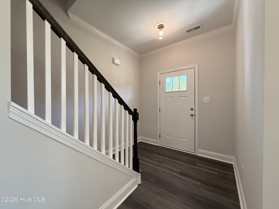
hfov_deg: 102.1
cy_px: 104
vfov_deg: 85.7
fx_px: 113
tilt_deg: -1.2
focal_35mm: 14
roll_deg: -0.1
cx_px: 140
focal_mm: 2.22
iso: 320
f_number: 2.2
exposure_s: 1/120
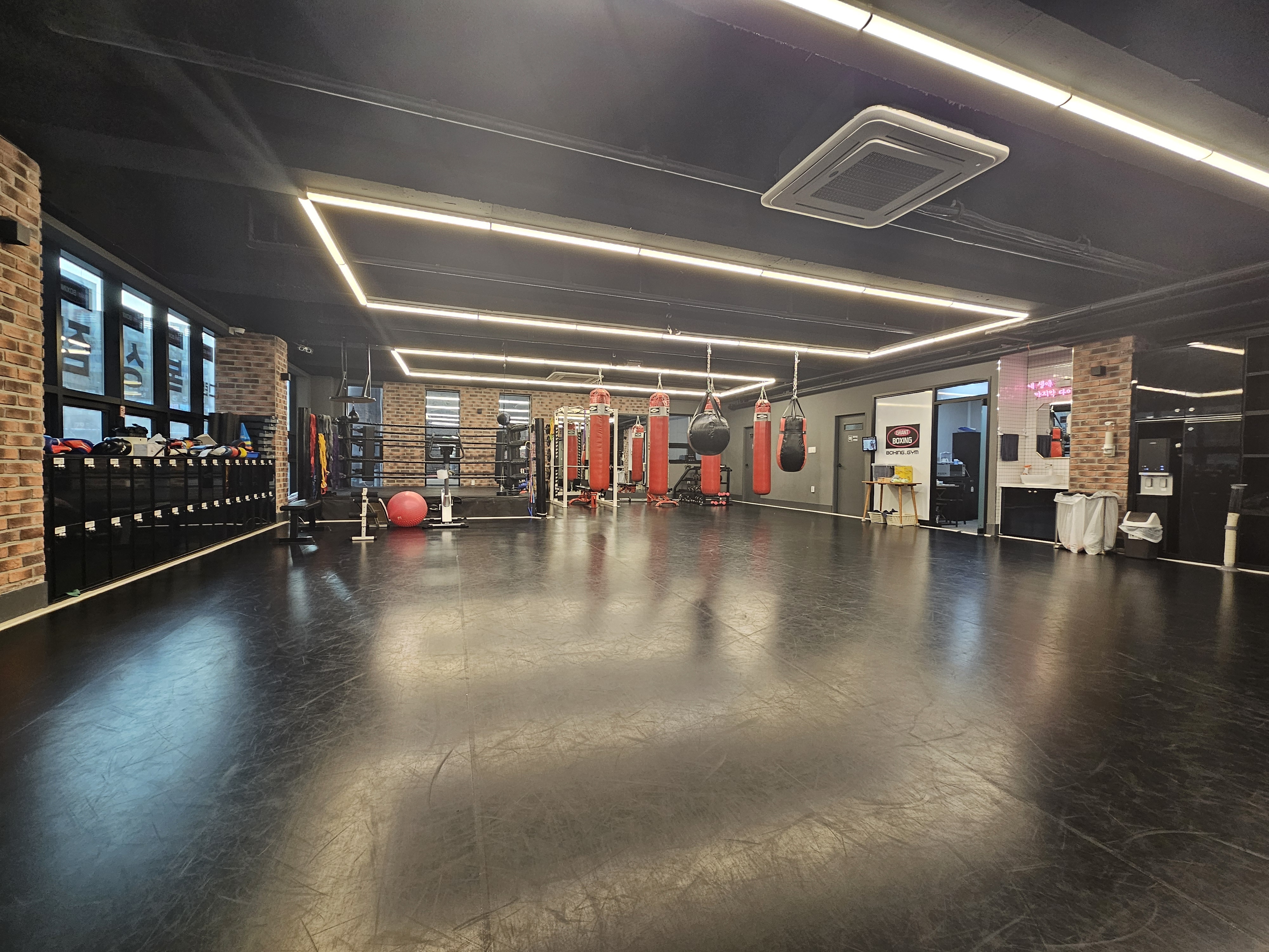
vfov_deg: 89.9
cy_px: 476
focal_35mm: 13
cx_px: 634
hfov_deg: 106.2
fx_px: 477
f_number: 2.2
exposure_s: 1/60
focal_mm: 2.2
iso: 125
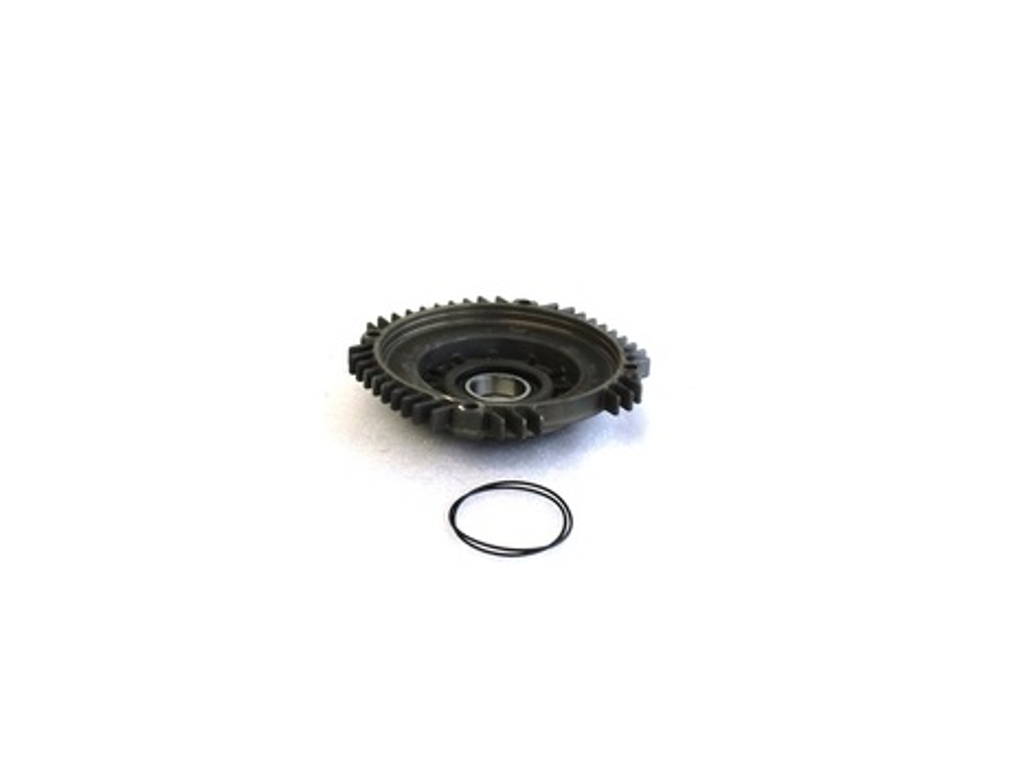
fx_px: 1517
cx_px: 505
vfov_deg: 28.0
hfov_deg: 36.8
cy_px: 378
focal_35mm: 52
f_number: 3.7
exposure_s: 1/60
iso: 125
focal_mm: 9.3
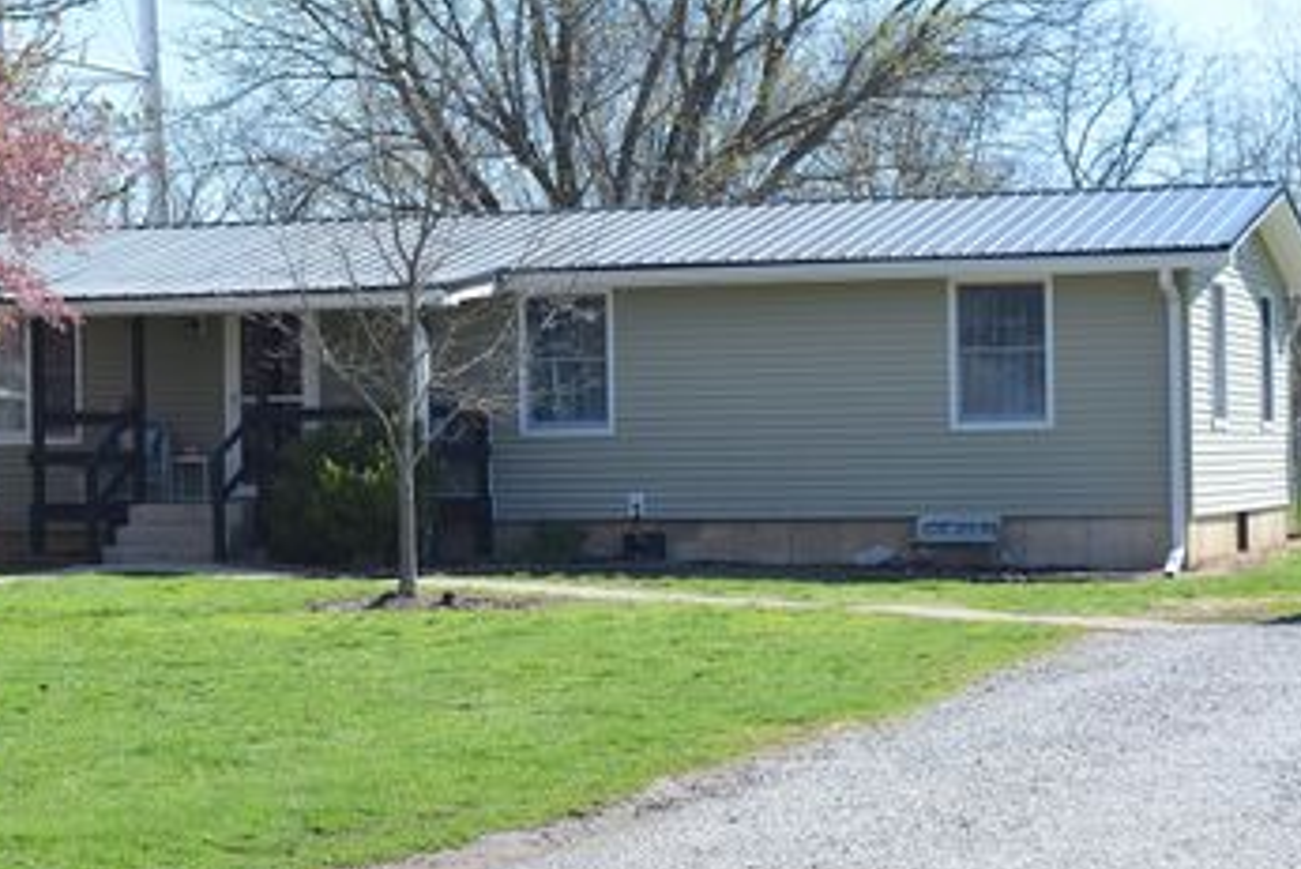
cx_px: 462
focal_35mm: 104
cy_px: 408
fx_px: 3760
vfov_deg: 13.2
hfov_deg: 19.6
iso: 200
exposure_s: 1/320
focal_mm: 48
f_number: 9
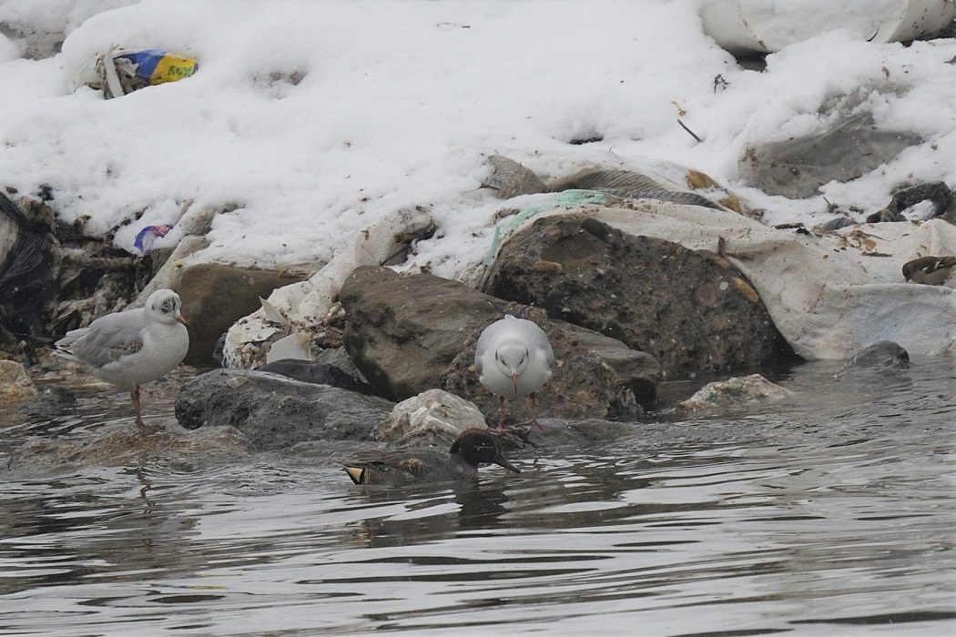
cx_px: 478
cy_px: 318
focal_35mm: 630
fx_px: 16729
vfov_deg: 2.2
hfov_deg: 3.3
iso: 320
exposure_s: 1/1250
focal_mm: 420
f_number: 5.6
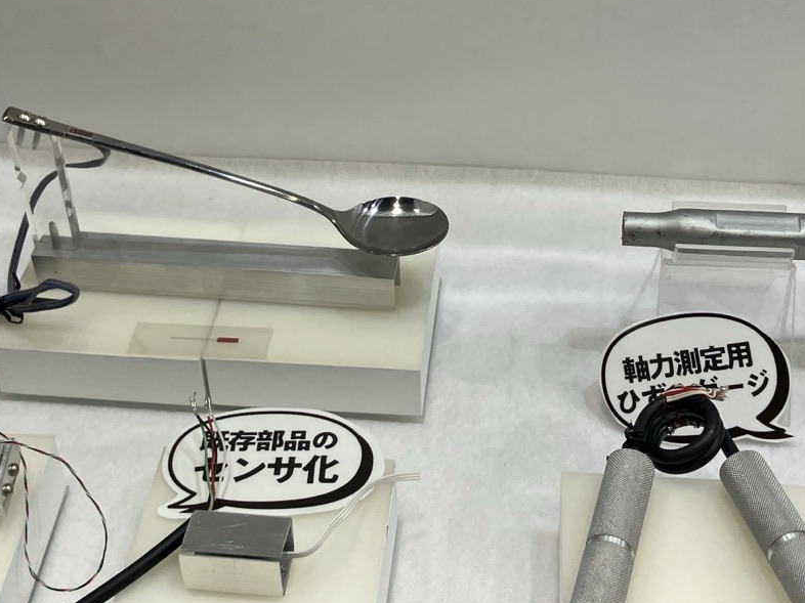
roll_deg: +1.0
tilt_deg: -36.0
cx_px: 430
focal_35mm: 57
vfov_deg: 25.5
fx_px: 1325
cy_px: 198
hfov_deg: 33.8
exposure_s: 1/100
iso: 25
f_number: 1.8
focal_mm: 3.99
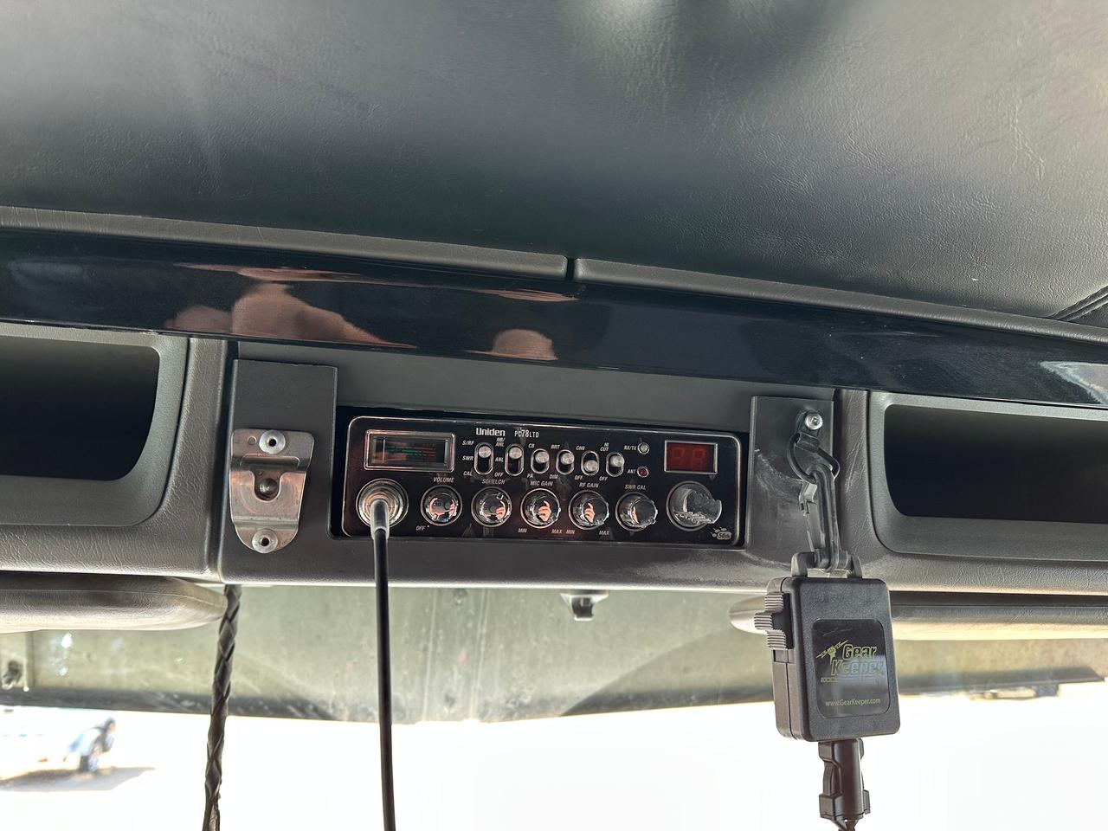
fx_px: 768
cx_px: 554
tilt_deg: +12.6
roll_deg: +0.8
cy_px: 416
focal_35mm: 24
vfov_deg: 56.8
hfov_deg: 71.6
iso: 125
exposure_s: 1/121
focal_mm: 6.86
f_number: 1.78
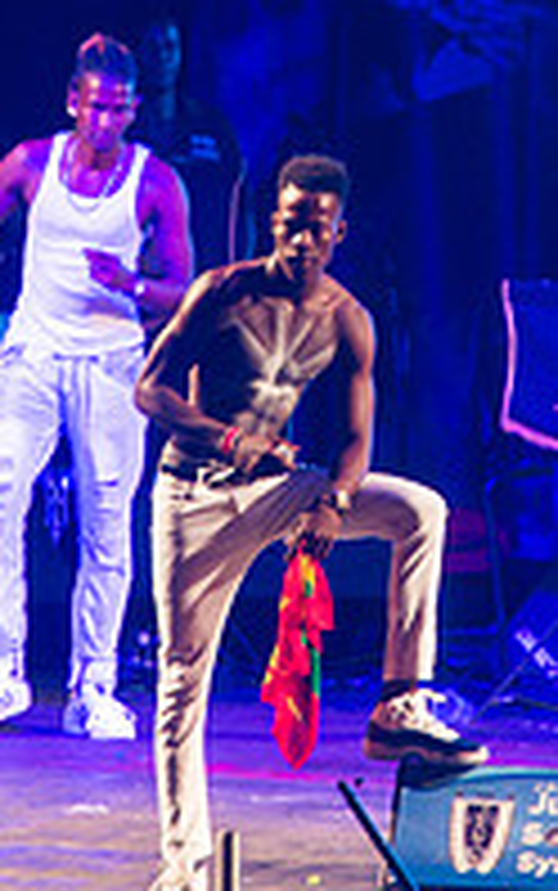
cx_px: 405
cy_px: 176
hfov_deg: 1.4
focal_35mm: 923
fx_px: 22426
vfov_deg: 2.3
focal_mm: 310
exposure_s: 1/60
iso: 2500
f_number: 5.6
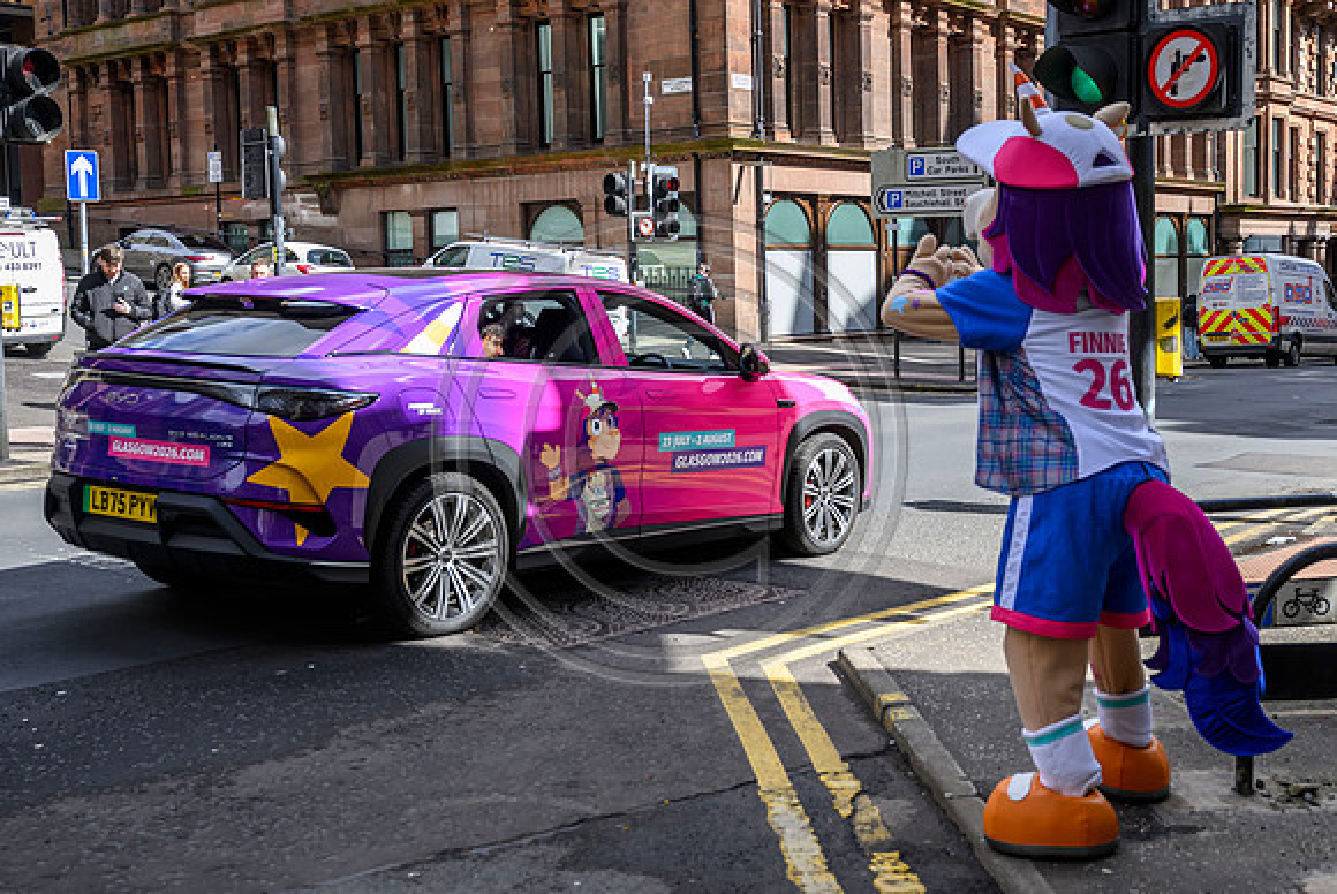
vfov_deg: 32.1
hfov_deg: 46.3
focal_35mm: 42
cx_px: 822
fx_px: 1552
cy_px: 407
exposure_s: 1/1000
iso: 500
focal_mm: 34
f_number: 4.5
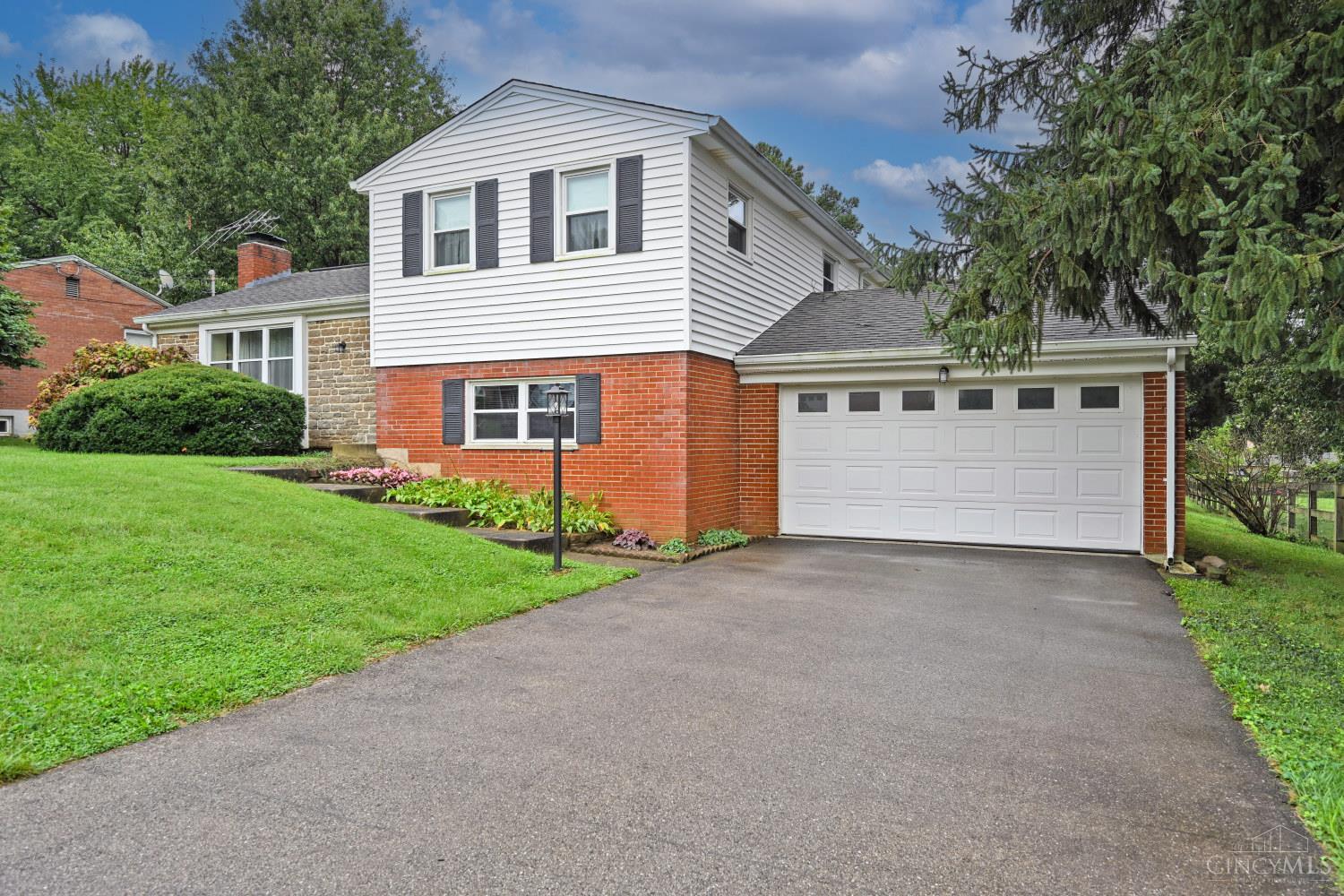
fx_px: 840
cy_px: 448
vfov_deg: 56.1
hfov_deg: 77.3
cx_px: 672
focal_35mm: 22
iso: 200
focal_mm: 22.5
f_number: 5.6
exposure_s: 1/250
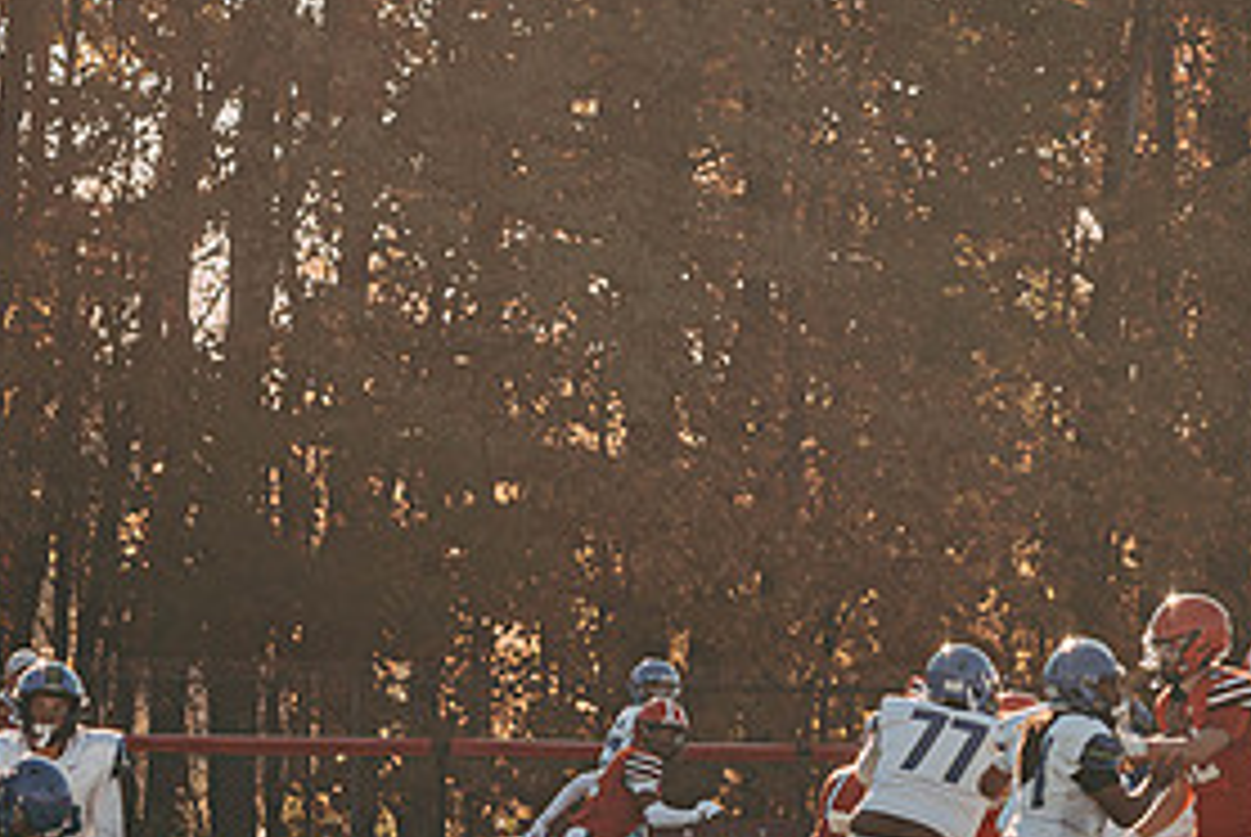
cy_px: 532
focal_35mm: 462
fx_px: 16071
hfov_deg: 4.4
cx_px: 1369
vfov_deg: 3.0
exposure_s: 1/3200
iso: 125
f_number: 2.8
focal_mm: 135
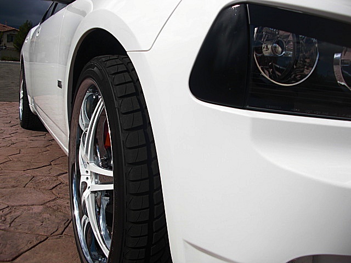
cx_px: 176
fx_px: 365
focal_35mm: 36
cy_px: 132
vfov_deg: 39.7
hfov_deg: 51.4
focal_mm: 6.3
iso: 50
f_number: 7.9
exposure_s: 1/320
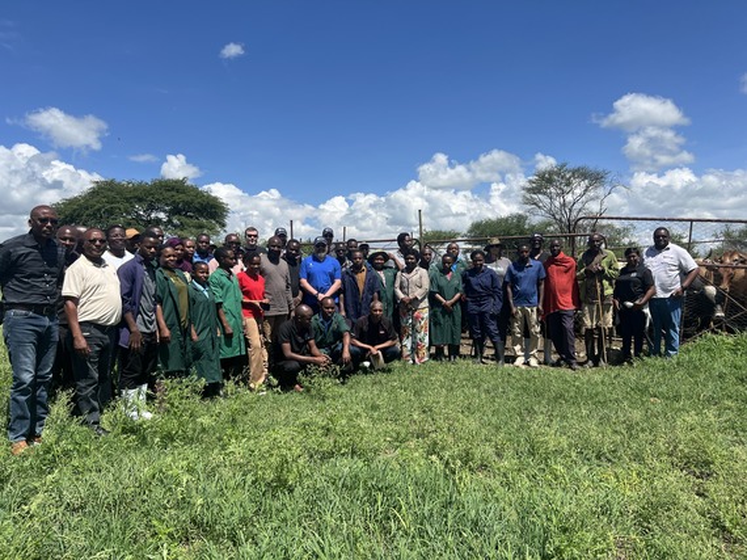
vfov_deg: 53.0
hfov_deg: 67.3
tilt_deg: +0.1
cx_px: 374
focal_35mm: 26
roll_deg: +1.1
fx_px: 561
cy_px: 280
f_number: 1.5
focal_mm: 5.7
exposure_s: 1/4444
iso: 50
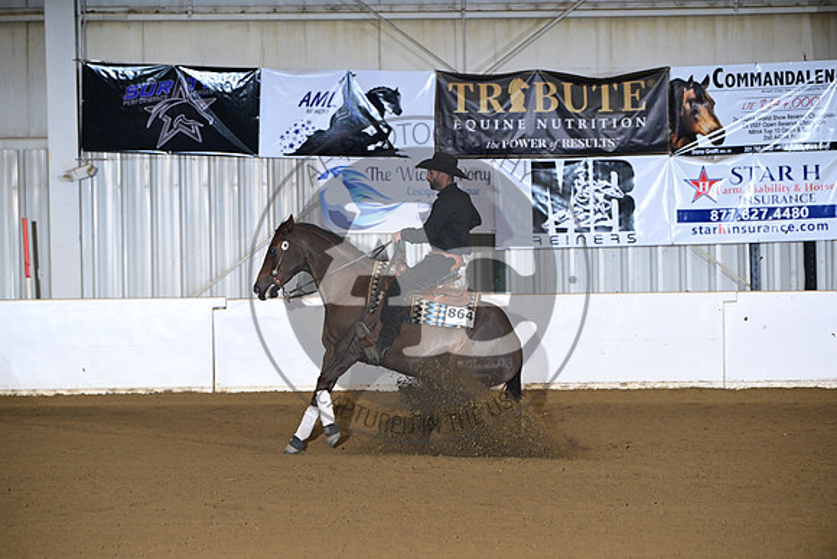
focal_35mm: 200
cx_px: 418
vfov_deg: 6.9
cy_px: 280
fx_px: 4651
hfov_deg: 10.3
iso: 2500
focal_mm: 200
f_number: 4.5
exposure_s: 1/200
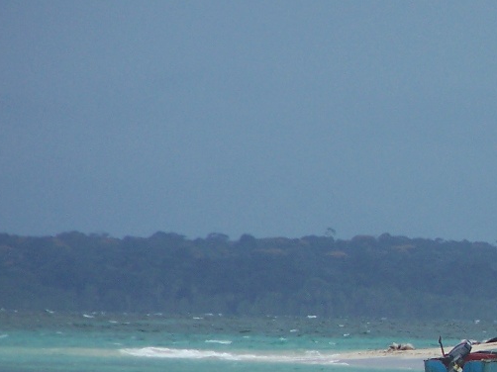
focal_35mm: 975
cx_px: 633
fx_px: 13992
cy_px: 296
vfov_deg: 1.5
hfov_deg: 2.0
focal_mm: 63
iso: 80
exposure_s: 1/500
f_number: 3.7
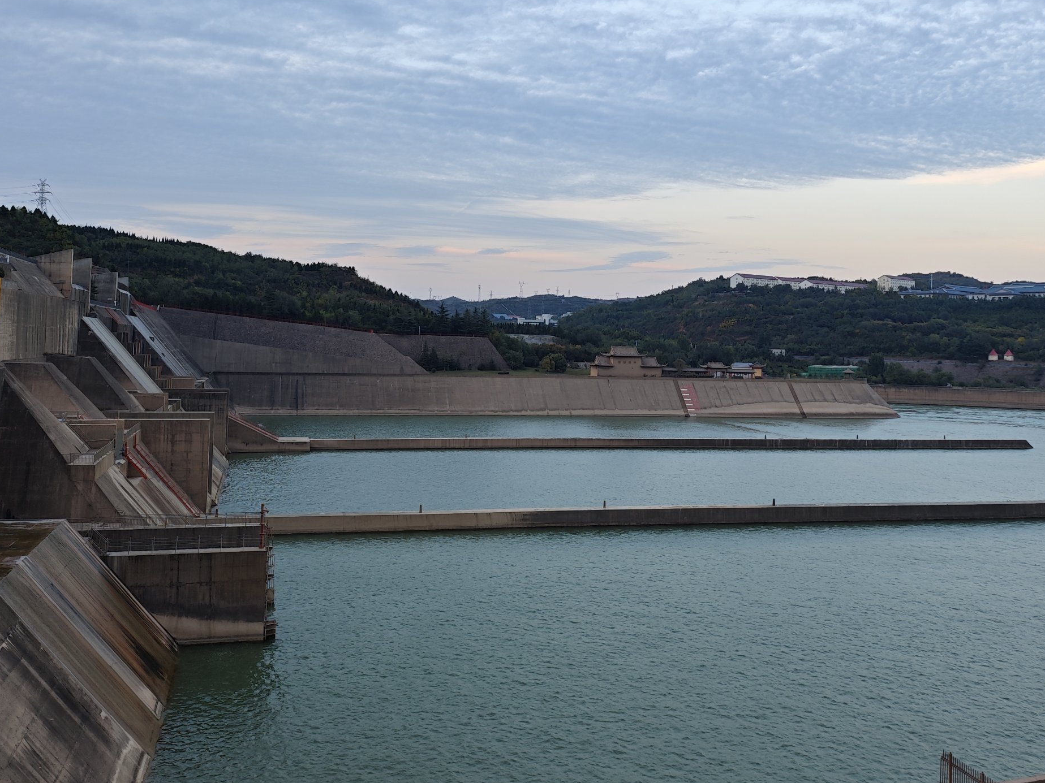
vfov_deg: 41.6
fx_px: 1026
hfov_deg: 53.9
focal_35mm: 34
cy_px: 309
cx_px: 540
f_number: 1.6
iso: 50
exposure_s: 1/109
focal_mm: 6.55
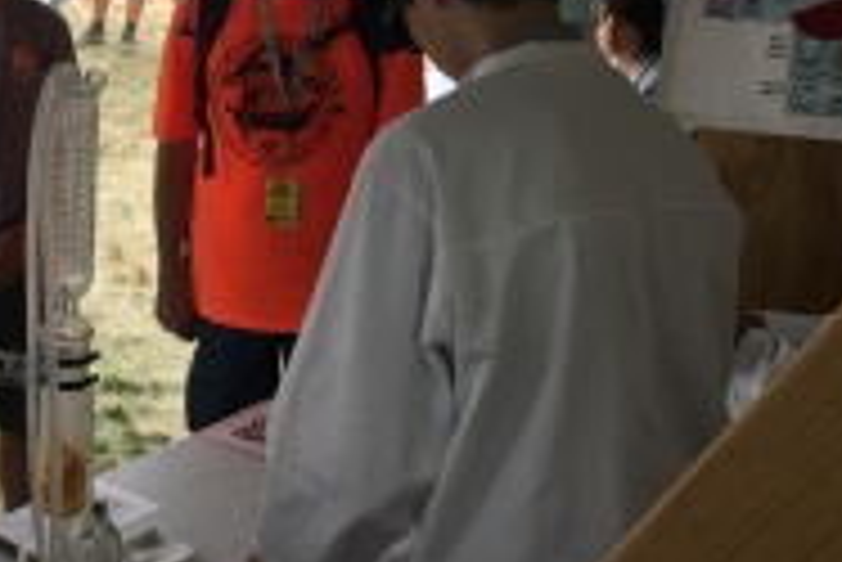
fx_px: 1381
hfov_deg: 32.2
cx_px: 81
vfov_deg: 22.7
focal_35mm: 59
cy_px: 117
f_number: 2.2
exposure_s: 1/250
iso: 25
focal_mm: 4.15
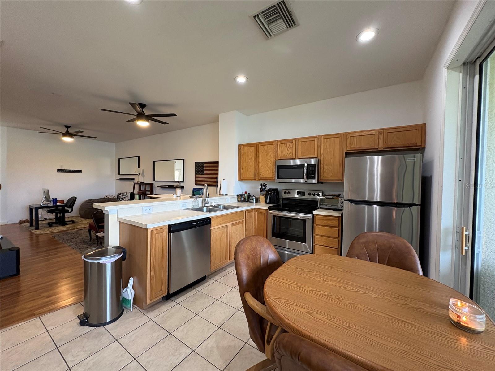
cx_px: 248
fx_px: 200
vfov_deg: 85.7
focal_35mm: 14
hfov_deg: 102.1
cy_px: 186
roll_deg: -1.1
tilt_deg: -1.1
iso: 200
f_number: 2.2
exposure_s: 1/60
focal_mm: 2.22
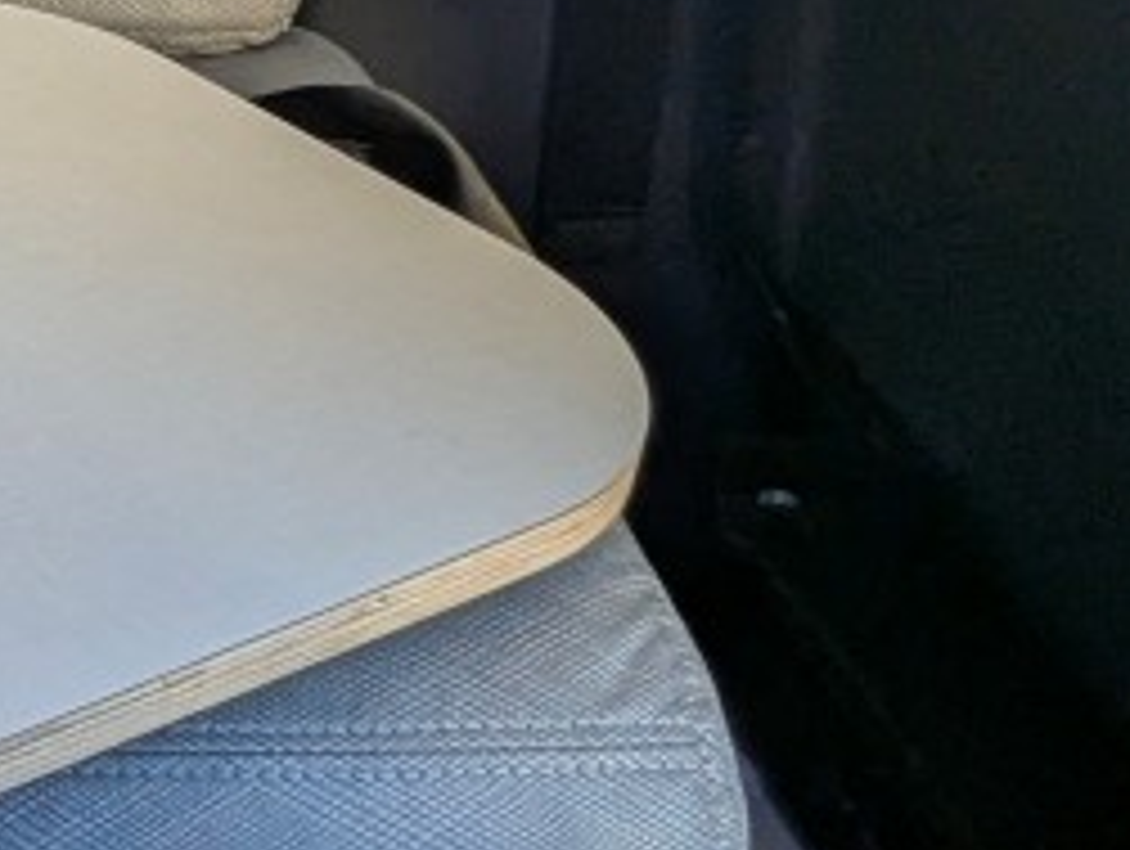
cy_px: 220
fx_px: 2909
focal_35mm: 89
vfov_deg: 16.6
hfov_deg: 18.9
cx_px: -642
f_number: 2.2
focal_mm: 2.35
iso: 116
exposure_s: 1/95.6
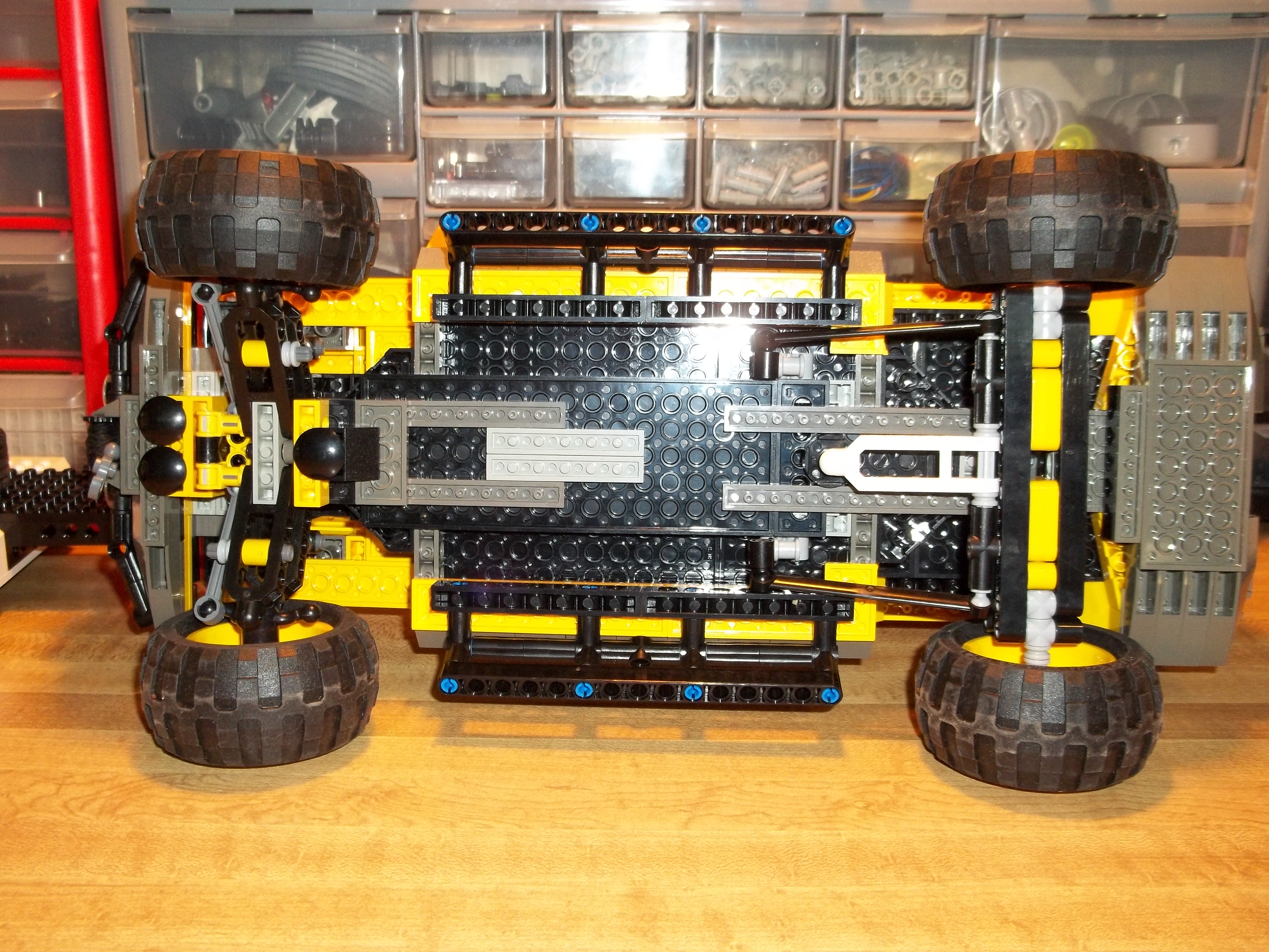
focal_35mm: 33
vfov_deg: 42.9
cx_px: 634
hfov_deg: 55.4
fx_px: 1210
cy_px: 476
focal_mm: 5.9
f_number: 3.3
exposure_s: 1/30
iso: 160
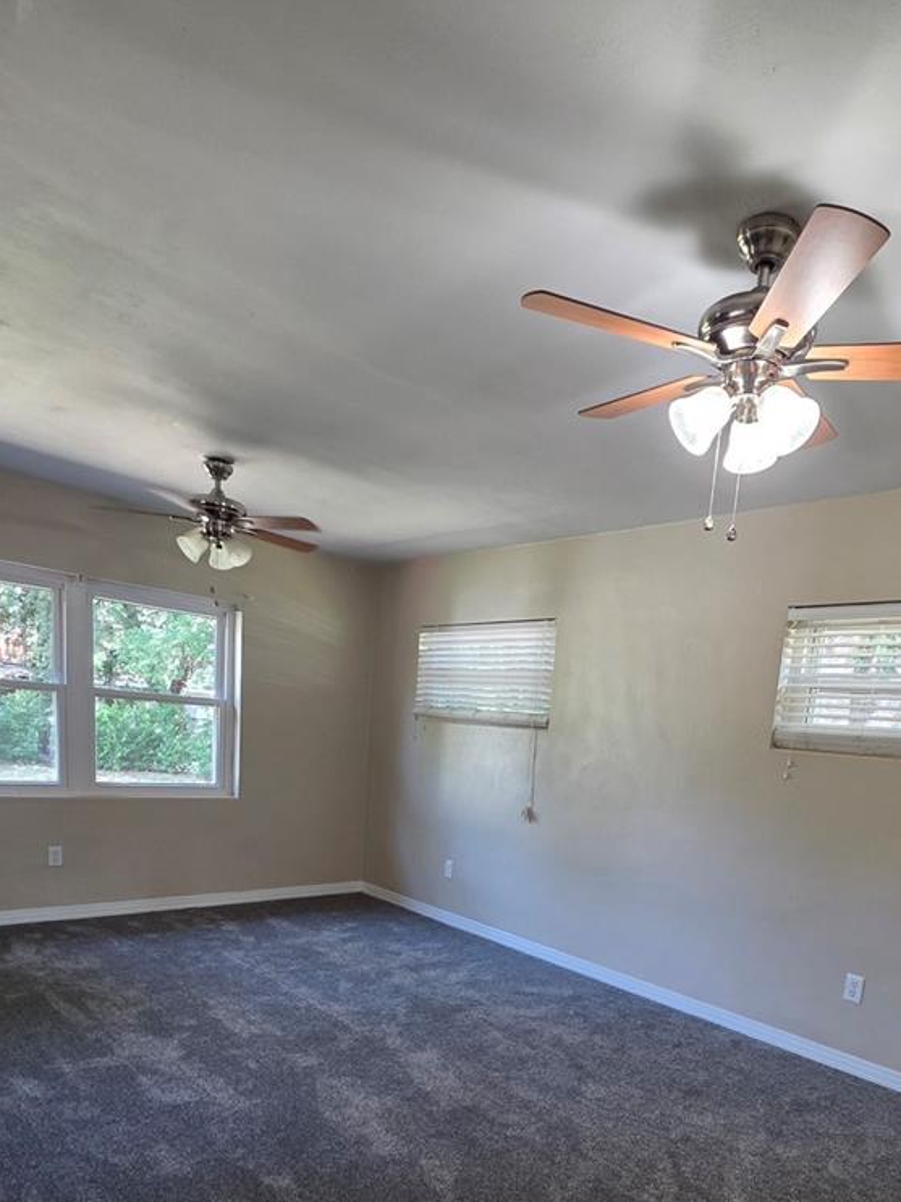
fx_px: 729
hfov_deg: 63.0
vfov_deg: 74.7
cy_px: 866
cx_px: 532
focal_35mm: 21
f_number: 1.9
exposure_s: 1/60
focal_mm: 2.2
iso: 160
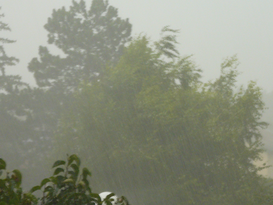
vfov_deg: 8.0
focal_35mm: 185
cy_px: 102
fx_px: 1459
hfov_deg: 10.7
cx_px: 136
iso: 200
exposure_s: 1/15
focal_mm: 22
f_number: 4
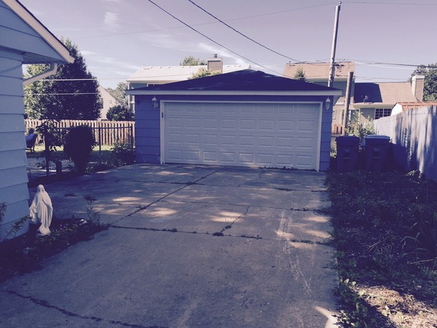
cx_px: 223
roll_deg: -1.5
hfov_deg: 60.0
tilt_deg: -6.1
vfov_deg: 46.8
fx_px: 379
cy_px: 166
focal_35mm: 30
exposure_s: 1/989
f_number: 2.2
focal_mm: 4.15
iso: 32
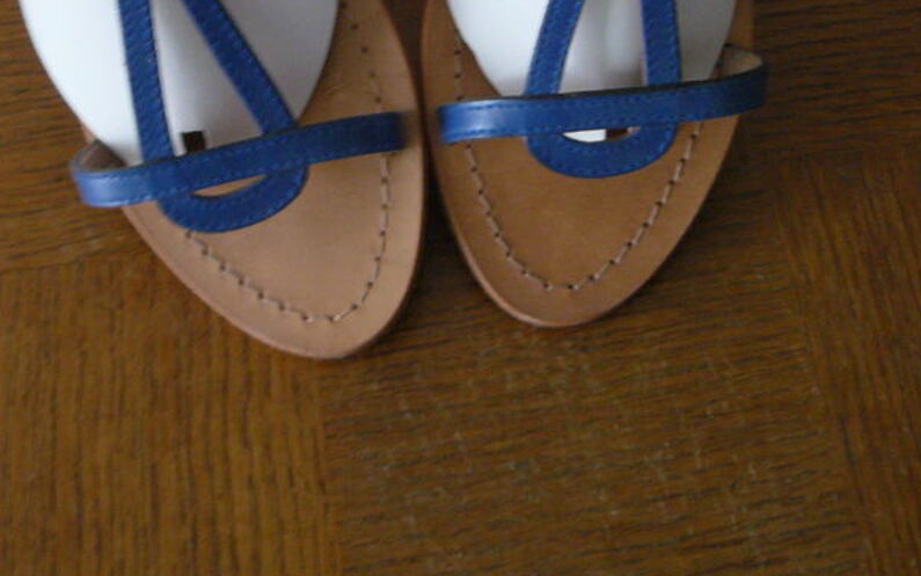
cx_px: 403
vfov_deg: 19.2
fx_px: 1607
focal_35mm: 64
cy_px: -115
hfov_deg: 32.0
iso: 200
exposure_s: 1/6
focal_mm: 6
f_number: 2.8
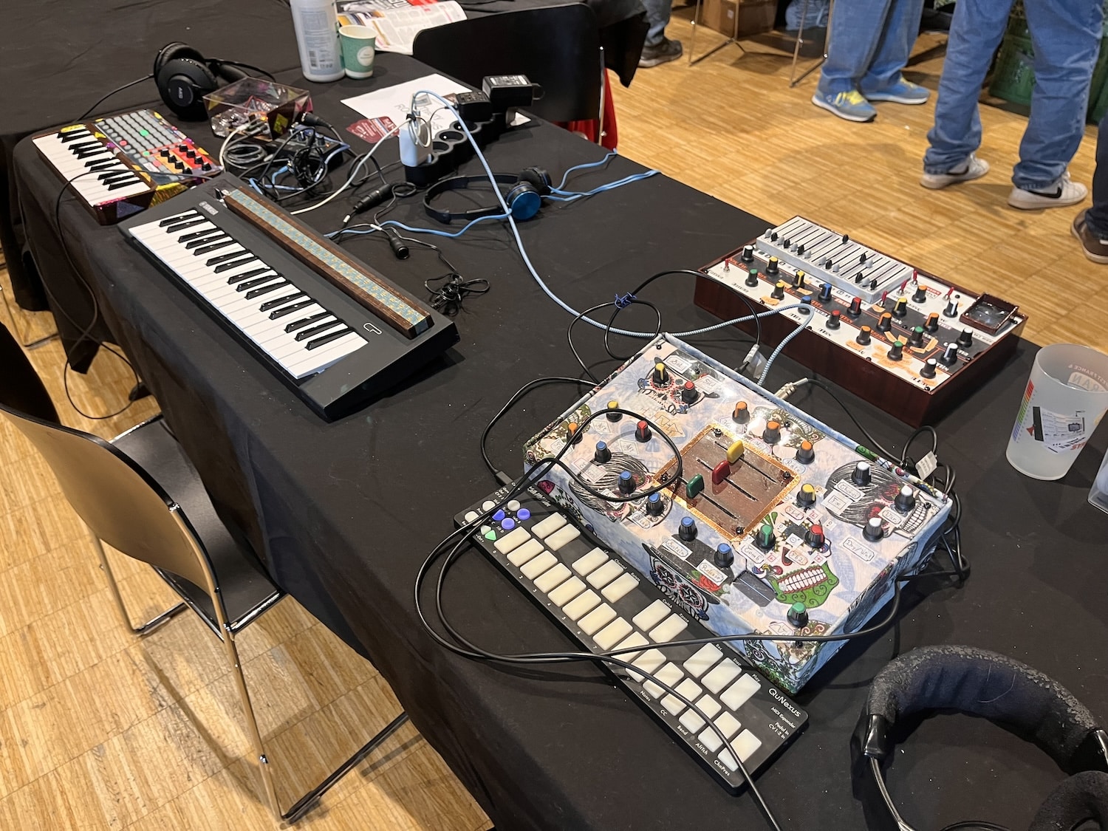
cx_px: 554
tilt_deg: -40.2
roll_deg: +1.3
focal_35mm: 26
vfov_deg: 53.1
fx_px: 832
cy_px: 416
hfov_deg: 67.3
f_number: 1.6
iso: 125
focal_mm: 5.1
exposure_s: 1/50
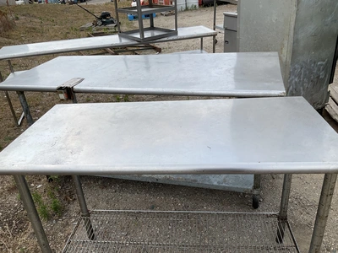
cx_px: 169
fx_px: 283
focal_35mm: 29
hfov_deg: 61.7
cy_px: 126
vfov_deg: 48.2
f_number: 1.8
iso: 25
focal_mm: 3
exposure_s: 1/1675
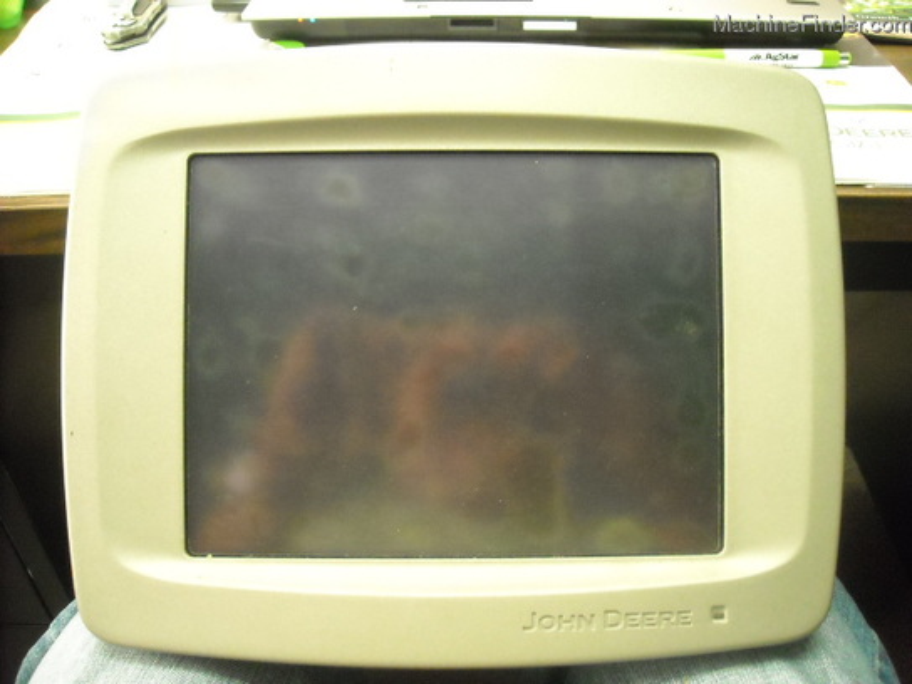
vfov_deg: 40.7
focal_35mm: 35
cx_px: 456
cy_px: 342
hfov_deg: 52.6
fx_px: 922
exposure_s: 1/33
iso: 800
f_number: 2.8
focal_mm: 5.7
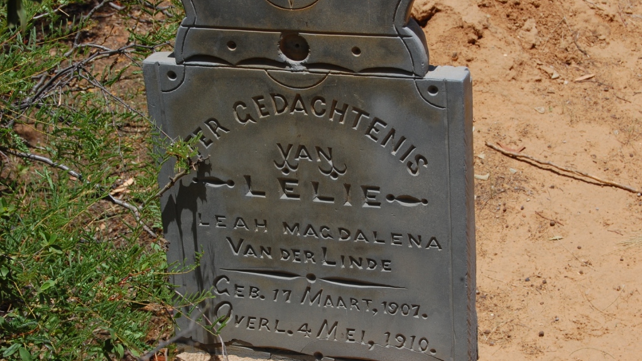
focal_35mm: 87
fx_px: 1473
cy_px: 206
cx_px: 321
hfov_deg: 24.6
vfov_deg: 14.0
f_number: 14
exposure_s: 1/200
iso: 200
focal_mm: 55
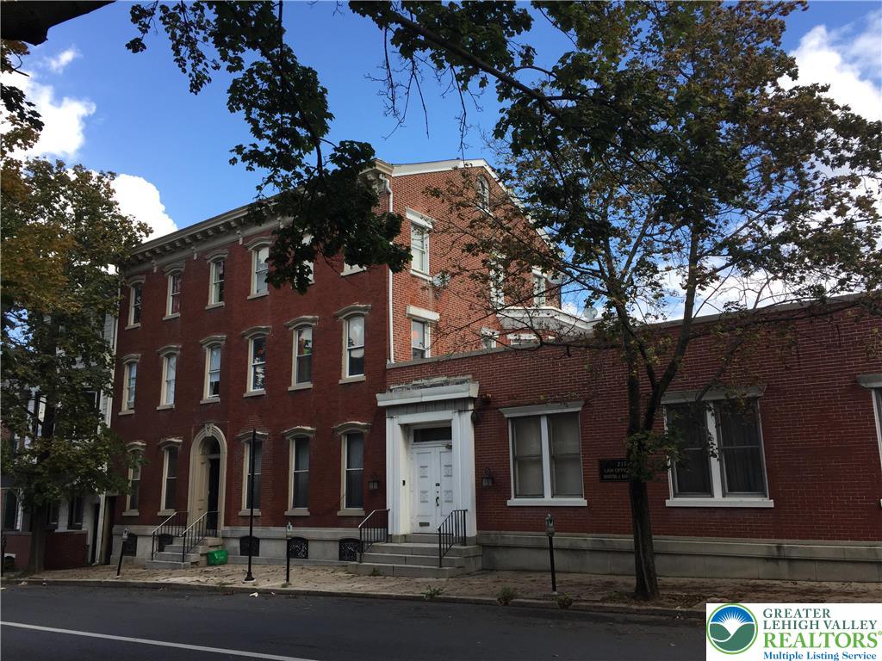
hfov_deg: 61.7
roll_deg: +0.2
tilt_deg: +10.0
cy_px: 330
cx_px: 441
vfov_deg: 48.2
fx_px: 739
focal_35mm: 29
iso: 32
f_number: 2.2
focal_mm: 4.15
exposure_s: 1/824
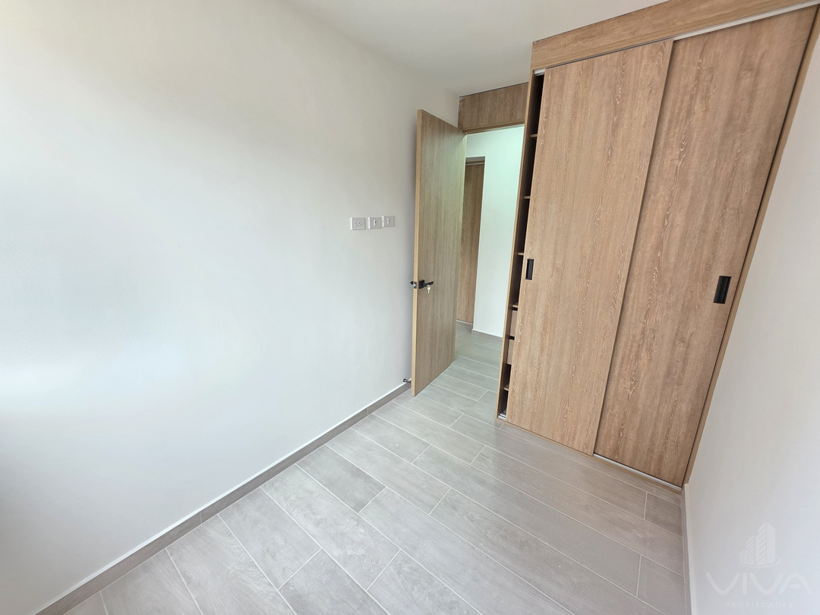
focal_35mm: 13
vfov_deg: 89.9
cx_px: 410
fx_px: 308
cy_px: 308
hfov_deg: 106.2
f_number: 1.9
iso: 125
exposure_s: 1/120
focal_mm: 2.2
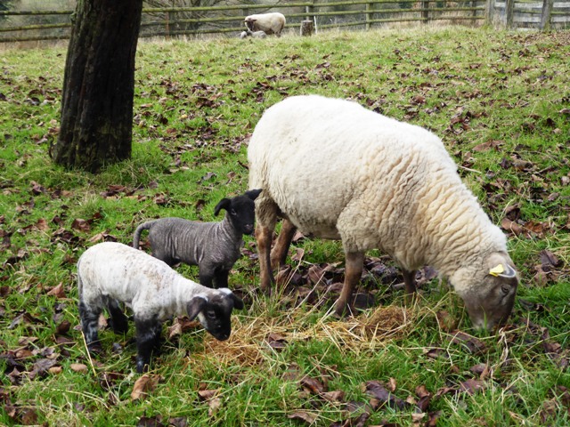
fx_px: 1070
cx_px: 285
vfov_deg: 22.6
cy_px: 214
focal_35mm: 65
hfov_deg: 29.8
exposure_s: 1/60
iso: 100
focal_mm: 10.9
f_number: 4.3
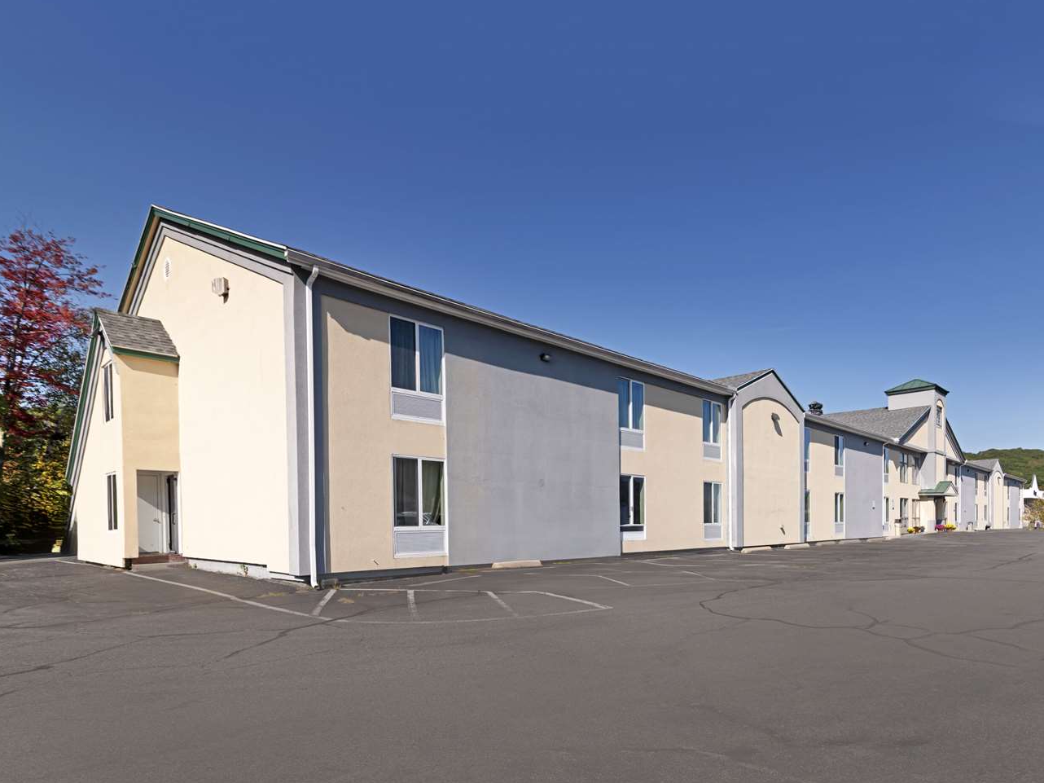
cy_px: 398
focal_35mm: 18
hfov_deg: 87.6
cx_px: 568
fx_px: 543
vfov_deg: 71.6
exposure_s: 1/160
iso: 100
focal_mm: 16
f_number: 9
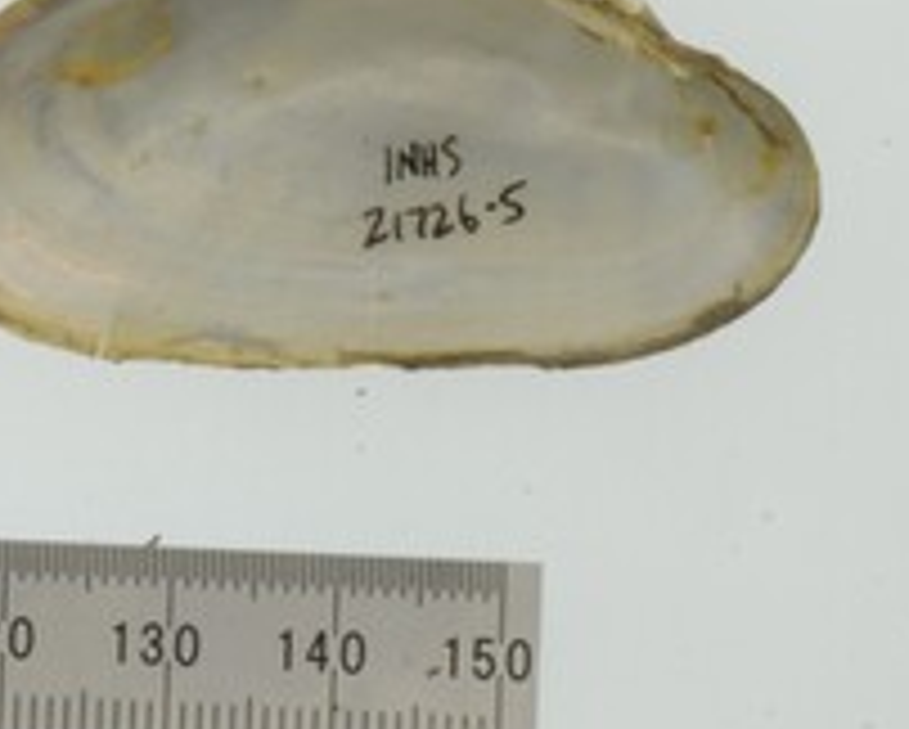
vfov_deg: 4.6
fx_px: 8994
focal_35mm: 334
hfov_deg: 5.7
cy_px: -763
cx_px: -729
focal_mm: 60
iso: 100
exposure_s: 1/10
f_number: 32
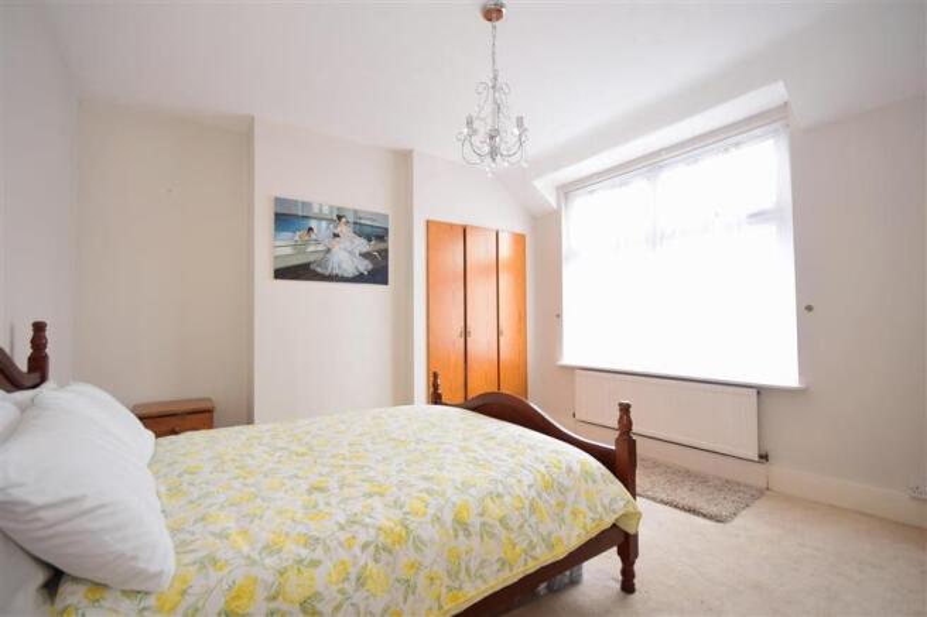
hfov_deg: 100.4
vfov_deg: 77.3
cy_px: 308
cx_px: 464
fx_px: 386
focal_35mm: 15
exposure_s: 1/5
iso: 400
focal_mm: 10
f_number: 5.6
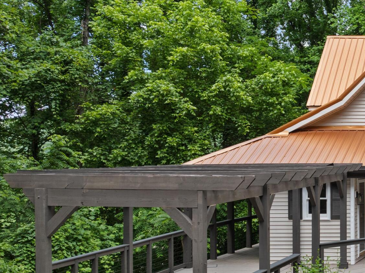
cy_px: 144
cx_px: 476
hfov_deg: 25.9
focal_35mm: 64
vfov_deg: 22.9
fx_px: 674
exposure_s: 1/20
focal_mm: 12.29
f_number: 2.8
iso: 120
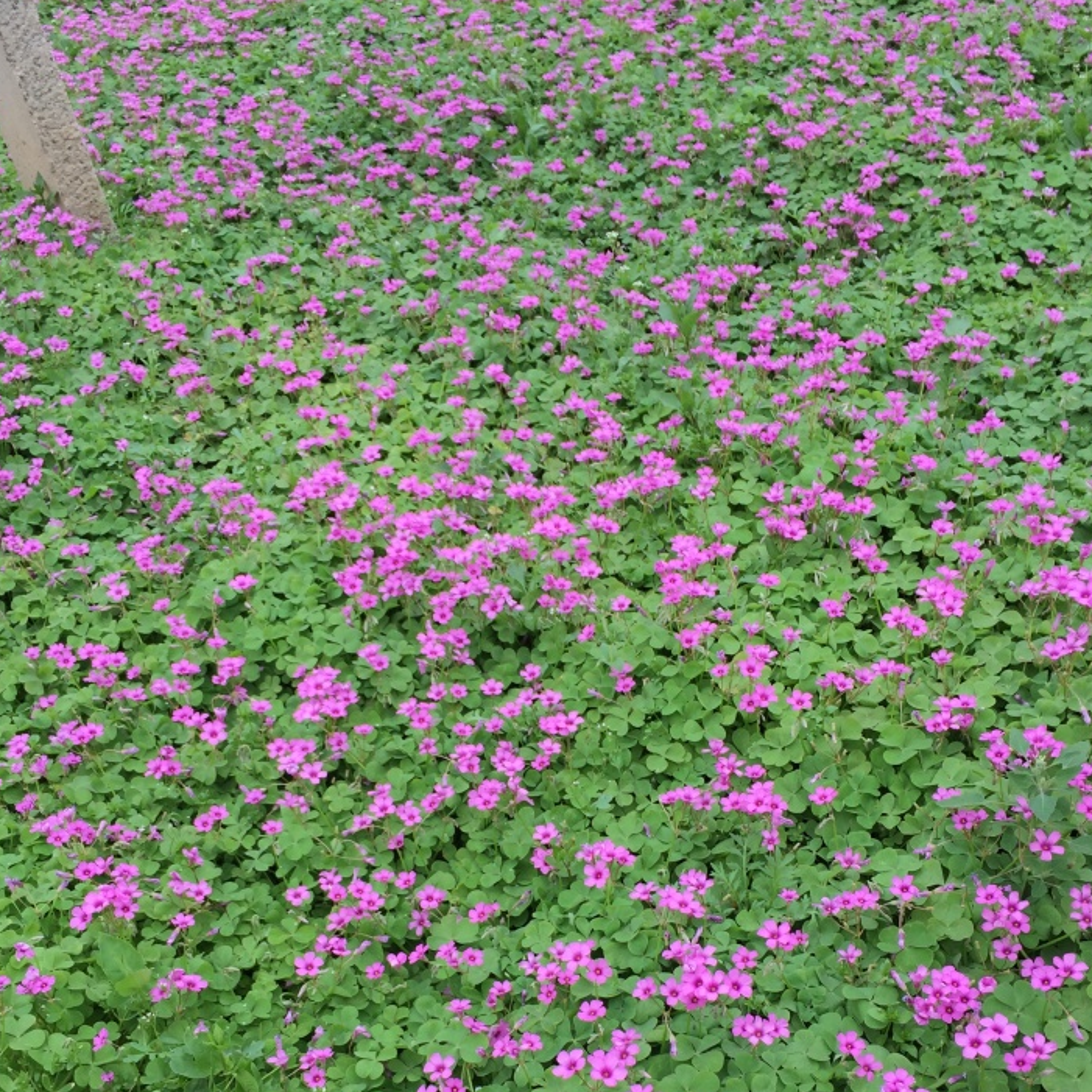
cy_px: 825
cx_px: 537
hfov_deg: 42.8
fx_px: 1392
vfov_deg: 41.5
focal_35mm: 39
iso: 32
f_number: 2.2
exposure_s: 1/460
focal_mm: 4.15
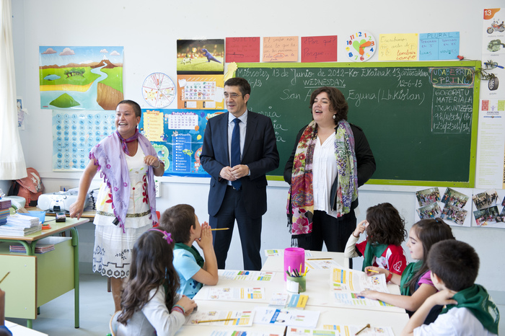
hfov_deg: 41.1
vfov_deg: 28.0
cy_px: 168
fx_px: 673
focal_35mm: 48
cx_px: 252
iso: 1000
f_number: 4.5
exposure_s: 1/200
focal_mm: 48
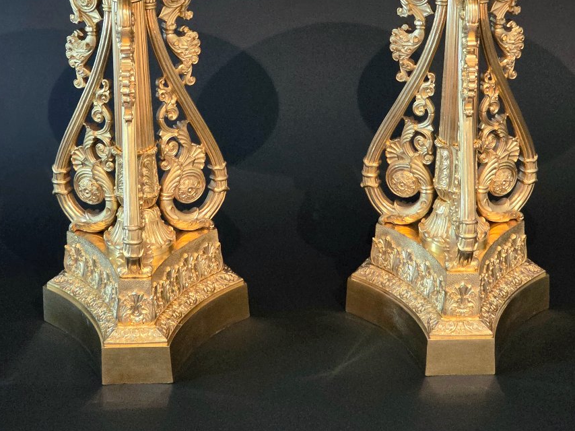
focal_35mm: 97
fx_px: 1611
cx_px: 297
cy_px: 114
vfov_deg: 15.2
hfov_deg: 20.2
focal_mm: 7.9
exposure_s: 1/33.4
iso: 1600
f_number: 2.4
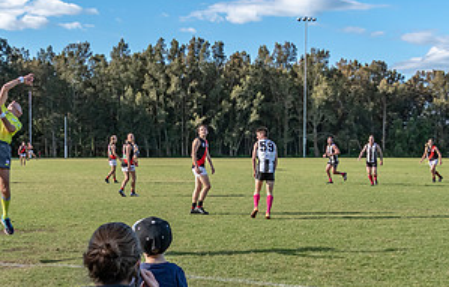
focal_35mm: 61
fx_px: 751
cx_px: 218
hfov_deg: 33.3
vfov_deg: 21.5
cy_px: 210
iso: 800
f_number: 6.3
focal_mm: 21
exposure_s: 1/2000
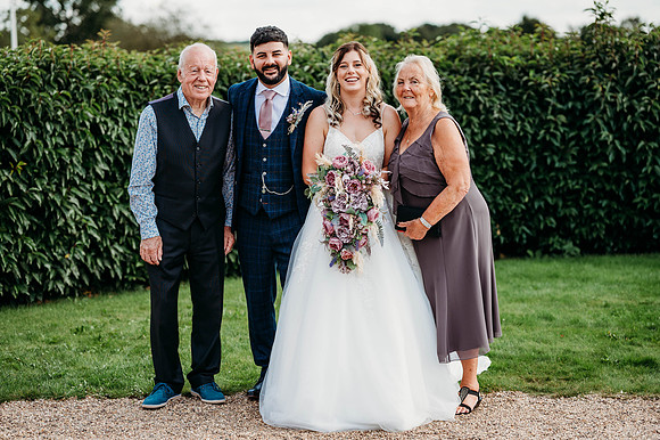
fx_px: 1557
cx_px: 330
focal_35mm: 85
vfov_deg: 16.1
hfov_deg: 23.9
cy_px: 220
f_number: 2.5
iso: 100
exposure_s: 1/1000
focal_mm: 85
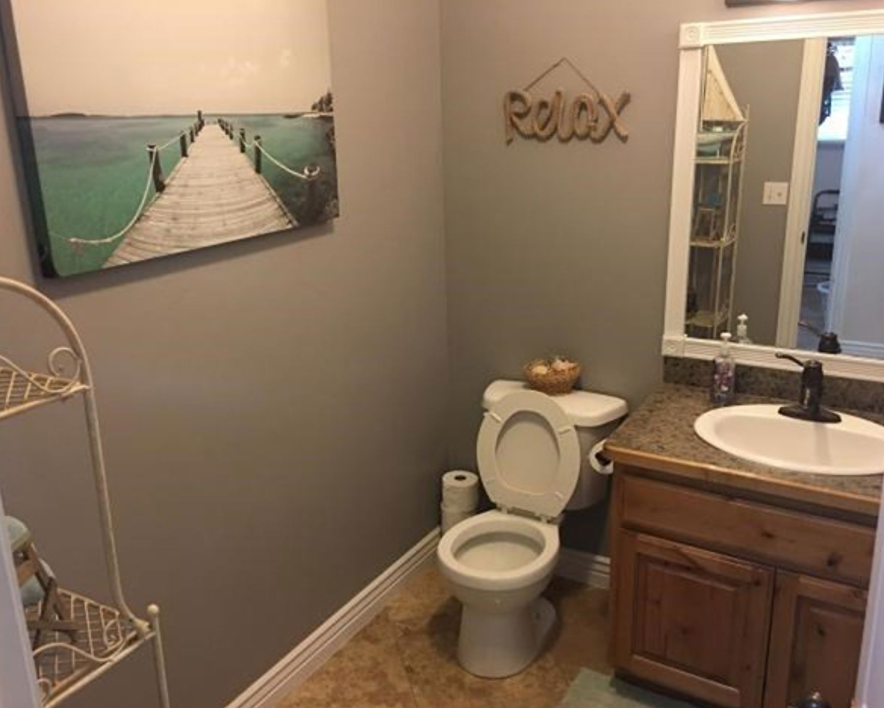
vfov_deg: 47.2
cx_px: 422
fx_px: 812
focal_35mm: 31
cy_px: 359
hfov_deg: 57.1
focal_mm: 4.15
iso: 100
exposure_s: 1/15
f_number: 2.2
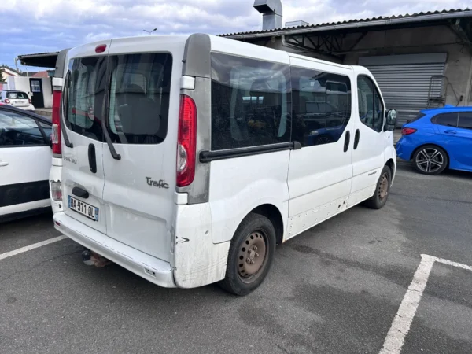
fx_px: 355
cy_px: 177
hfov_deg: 67.3
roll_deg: +0.1
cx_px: 236
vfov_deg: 53.1
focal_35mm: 26
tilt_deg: -10.2
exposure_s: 1/1468
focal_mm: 5.7
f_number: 1.5
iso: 50
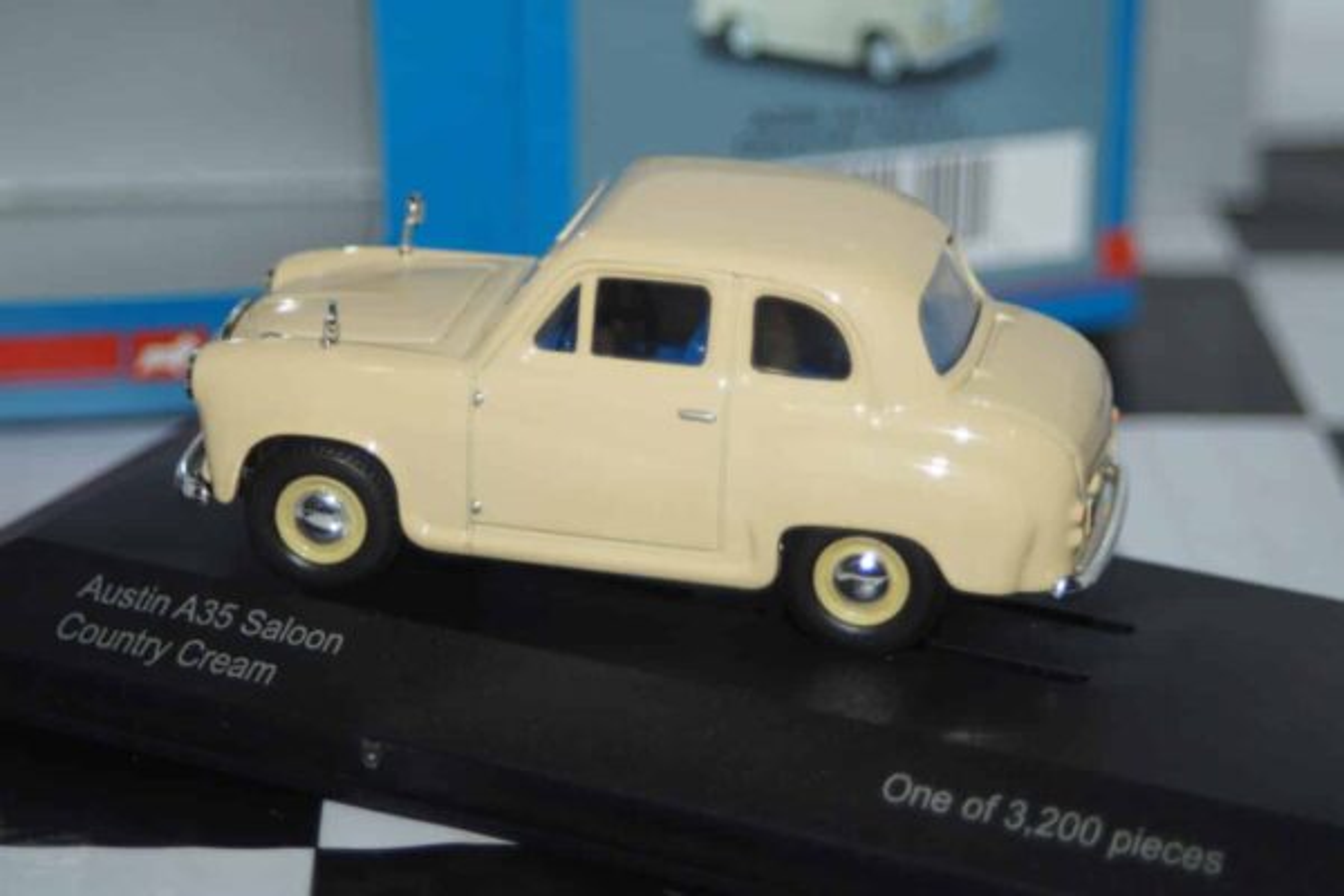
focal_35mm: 120
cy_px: 448
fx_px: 4480
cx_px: 672
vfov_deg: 11.4
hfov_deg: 17.1
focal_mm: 80
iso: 200
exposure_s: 1/60
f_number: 5.6
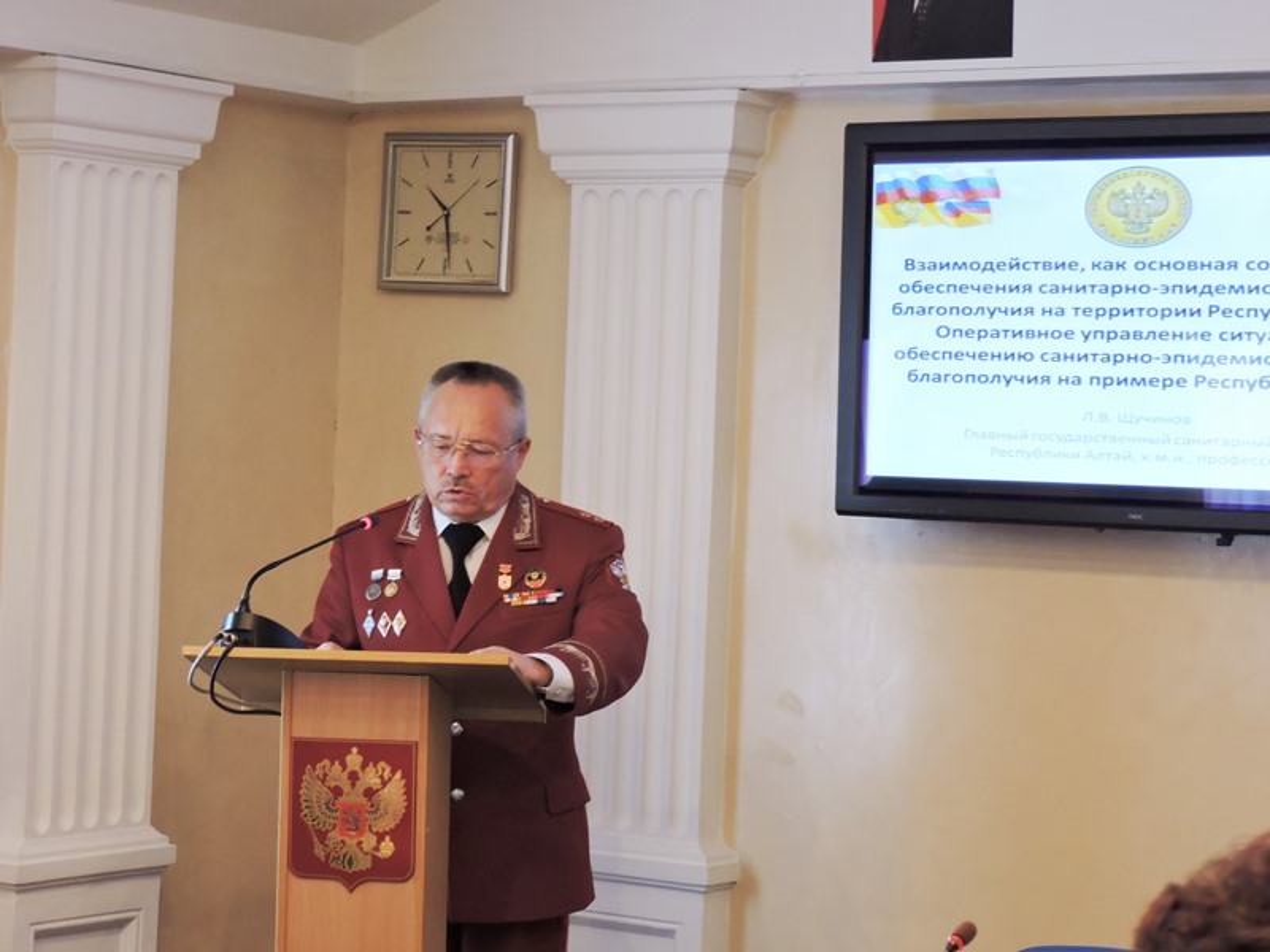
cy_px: 476
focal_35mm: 90
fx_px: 3302
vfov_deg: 16.4
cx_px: 635
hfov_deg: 21.8
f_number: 4.1
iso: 640
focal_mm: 16.1
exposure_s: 1/25
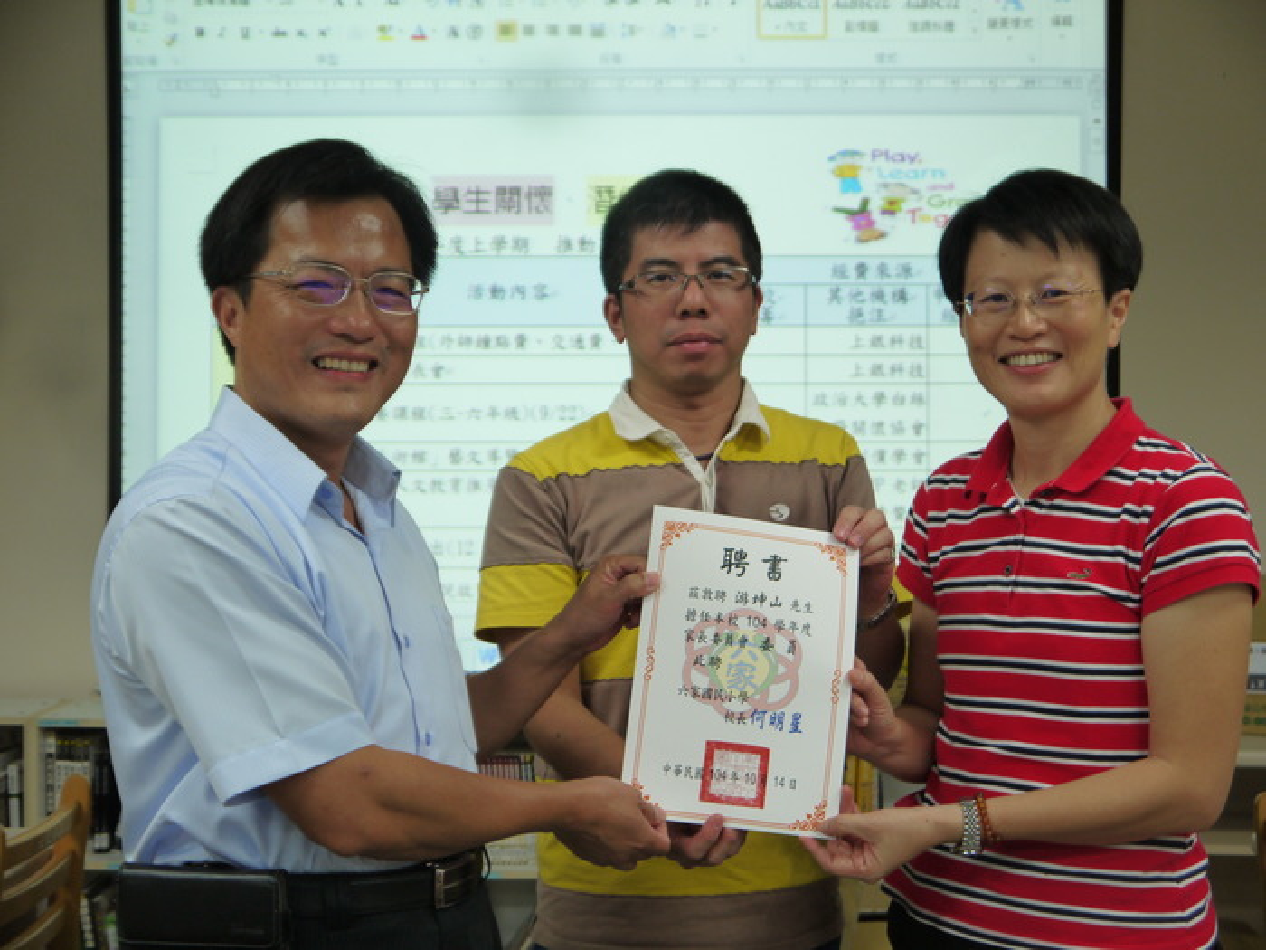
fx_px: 2048
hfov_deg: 34.3
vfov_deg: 26.1
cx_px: 633
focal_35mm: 56
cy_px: 475
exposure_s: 1/60
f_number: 4.8
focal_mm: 28
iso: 320
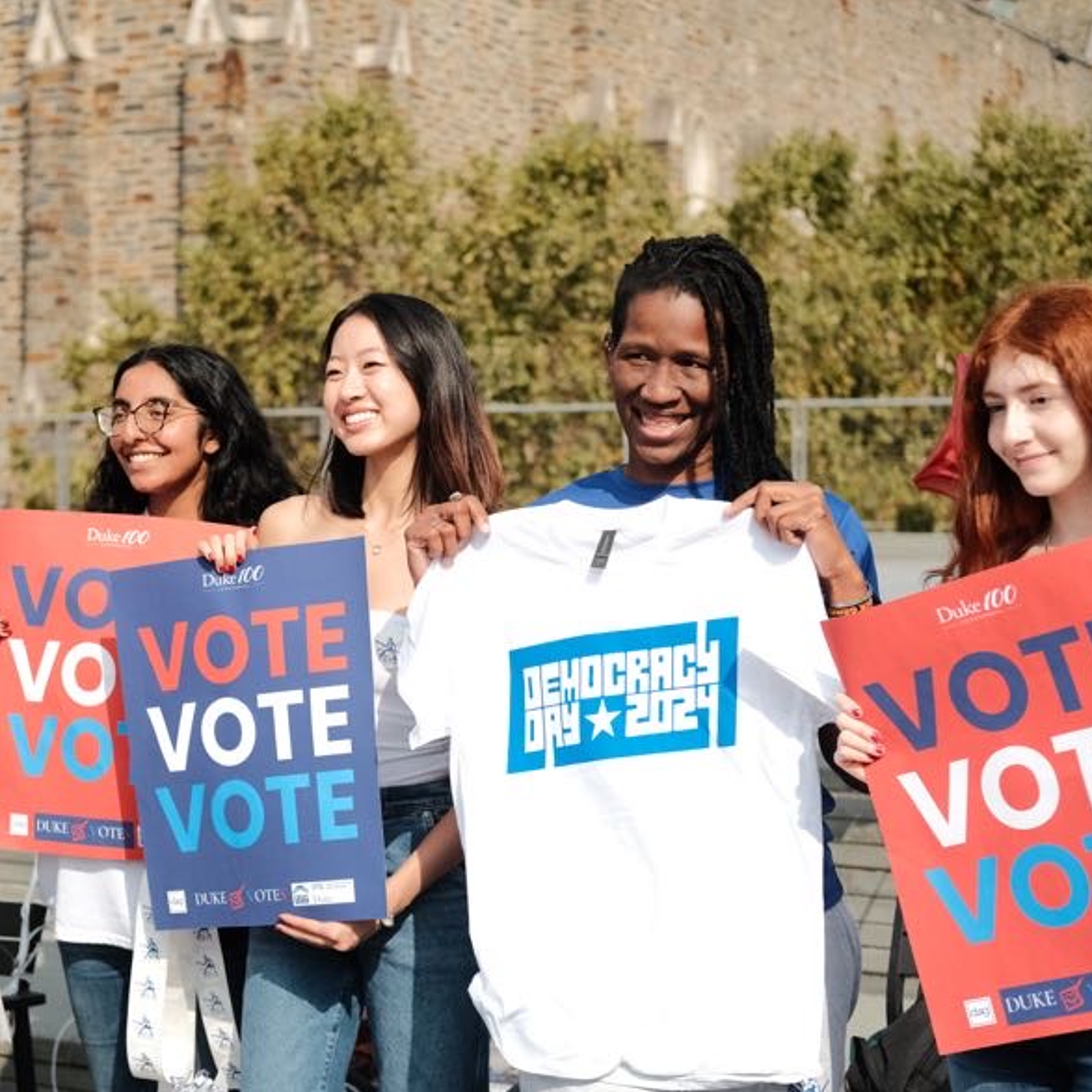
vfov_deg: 25.4
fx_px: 2427
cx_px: 376
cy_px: 546
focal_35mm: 68
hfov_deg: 25.2
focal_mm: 35
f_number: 2.8
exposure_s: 1/32000
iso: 2500
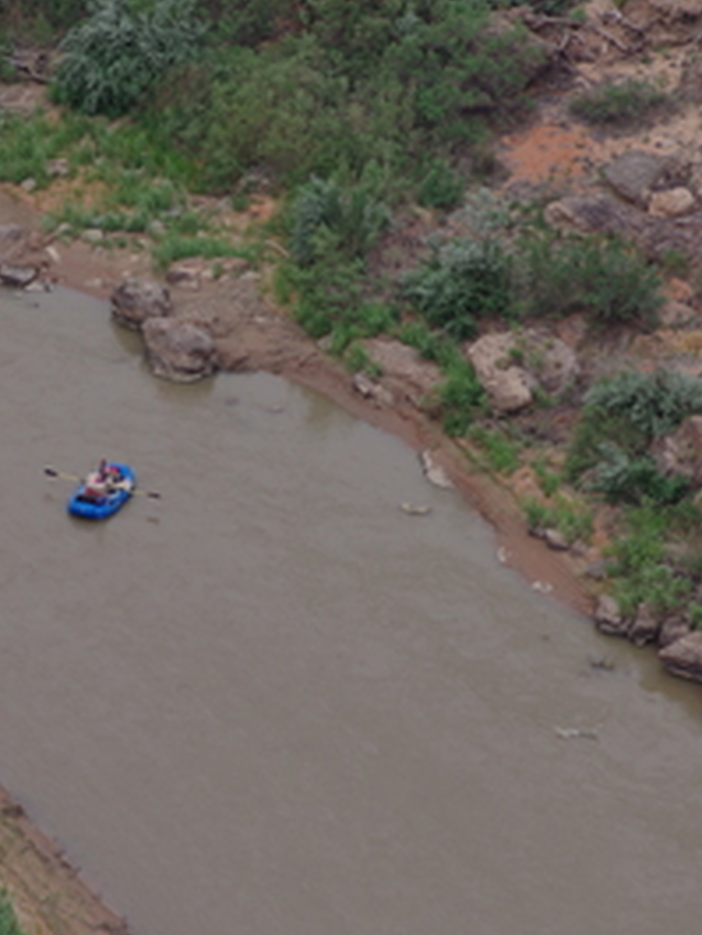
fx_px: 15292
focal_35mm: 566
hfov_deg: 2.6
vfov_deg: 3.5
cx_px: 109
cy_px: 603
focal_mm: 200
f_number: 5.6
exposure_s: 1/800
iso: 200
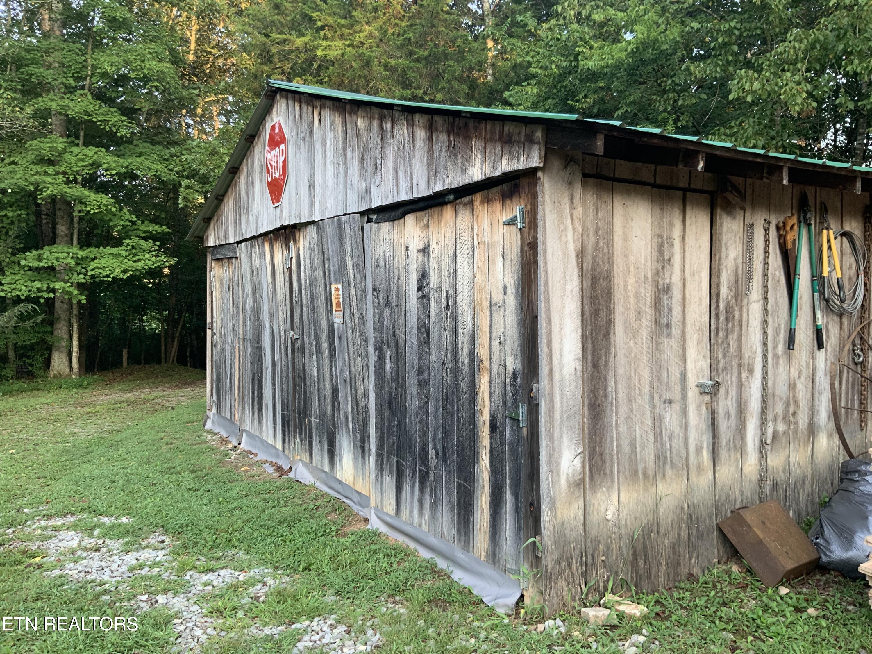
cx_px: 436
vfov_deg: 48.2
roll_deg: -0.2
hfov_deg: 61.7
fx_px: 731
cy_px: 327
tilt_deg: -2.9
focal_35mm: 29
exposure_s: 1/122
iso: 50
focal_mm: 3
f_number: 1.8
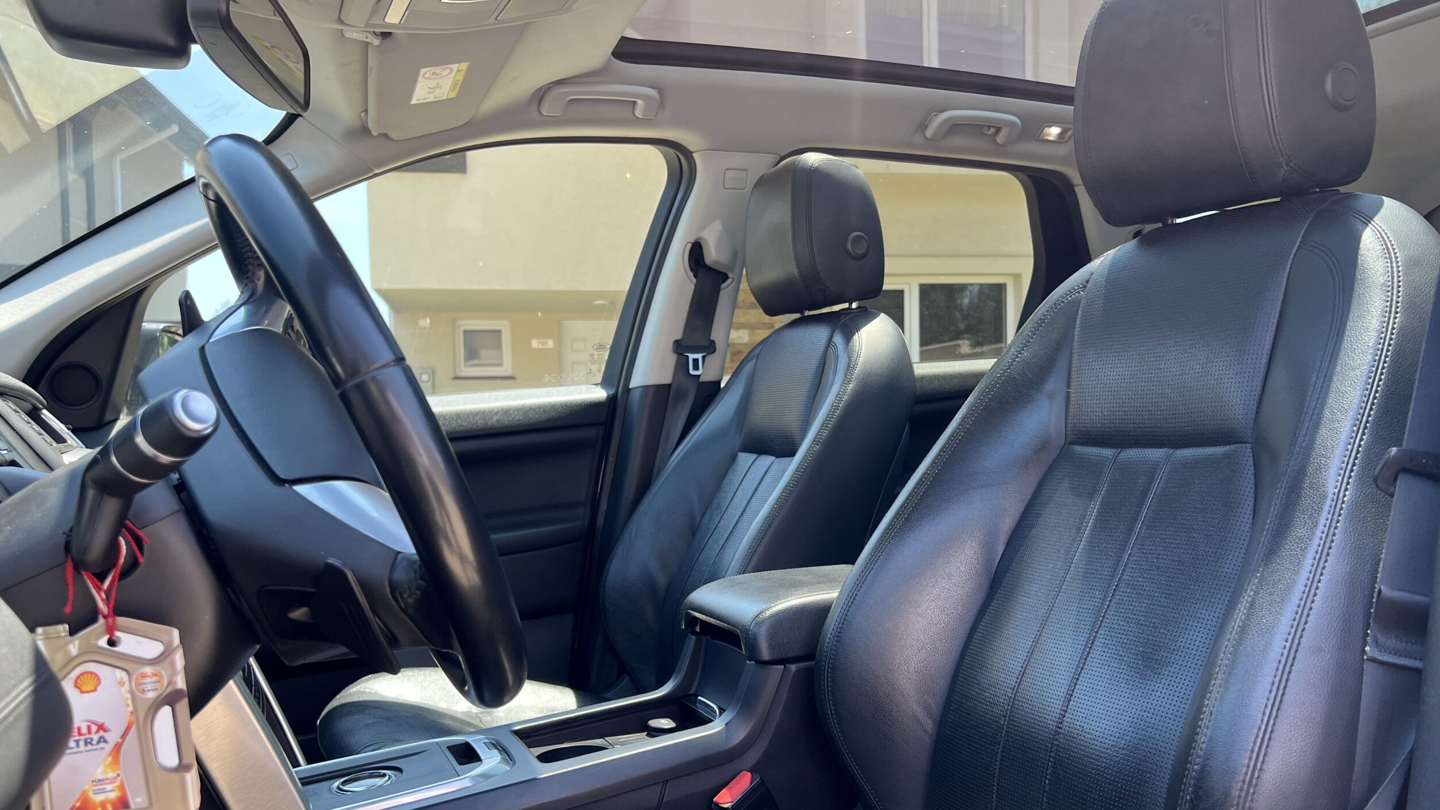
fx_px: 1107
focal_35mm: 29
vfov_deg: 40.1
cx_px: 723
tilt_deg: -3.6
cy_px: 461
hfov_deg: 66.1
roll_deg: +1.1
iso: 50
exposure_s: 1/342
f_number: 1.5
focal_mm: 5.7
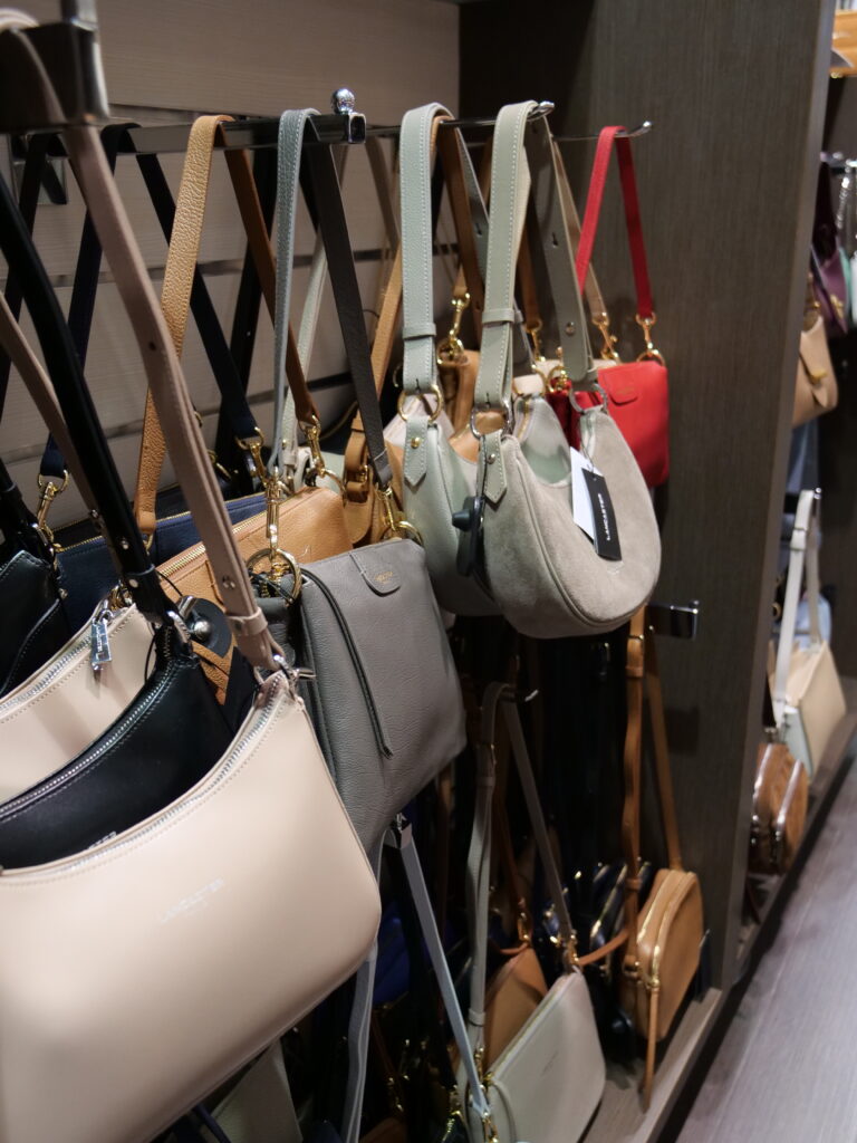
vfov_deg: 56.8
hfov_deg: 44.2
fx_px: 1056
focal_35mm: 32
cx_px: 428
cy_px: 572
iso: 1250
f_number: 3.1
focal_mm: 16
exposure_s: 1/60
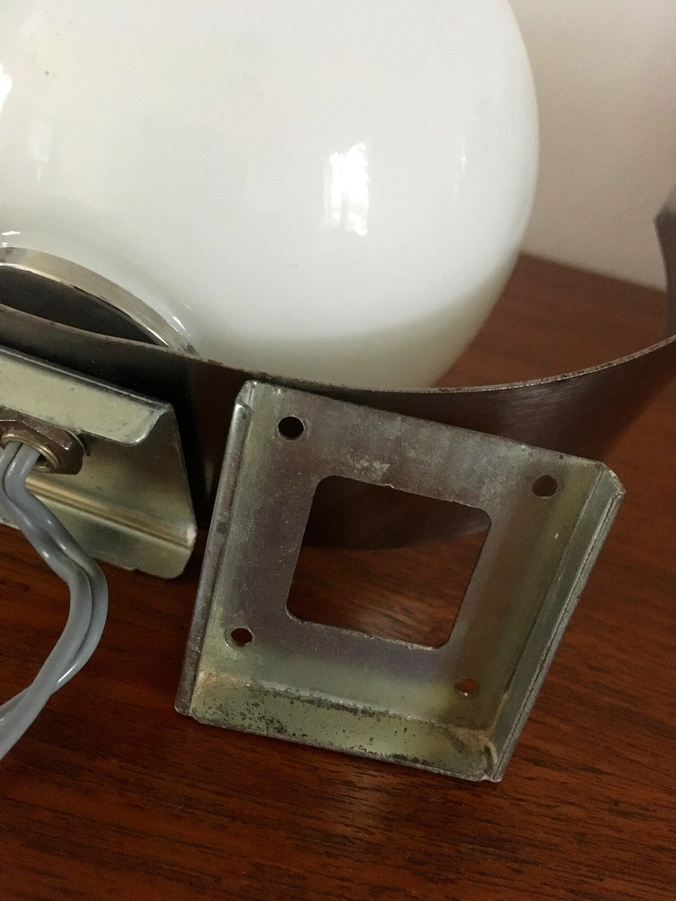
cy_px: 450
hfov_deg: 48.2
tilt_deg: -29.1
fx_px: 755
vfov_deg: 61.7
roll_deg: -14.4
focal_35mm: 29
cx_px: 338
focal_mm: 4.15
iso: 320
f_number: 2.2
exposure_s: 1/17
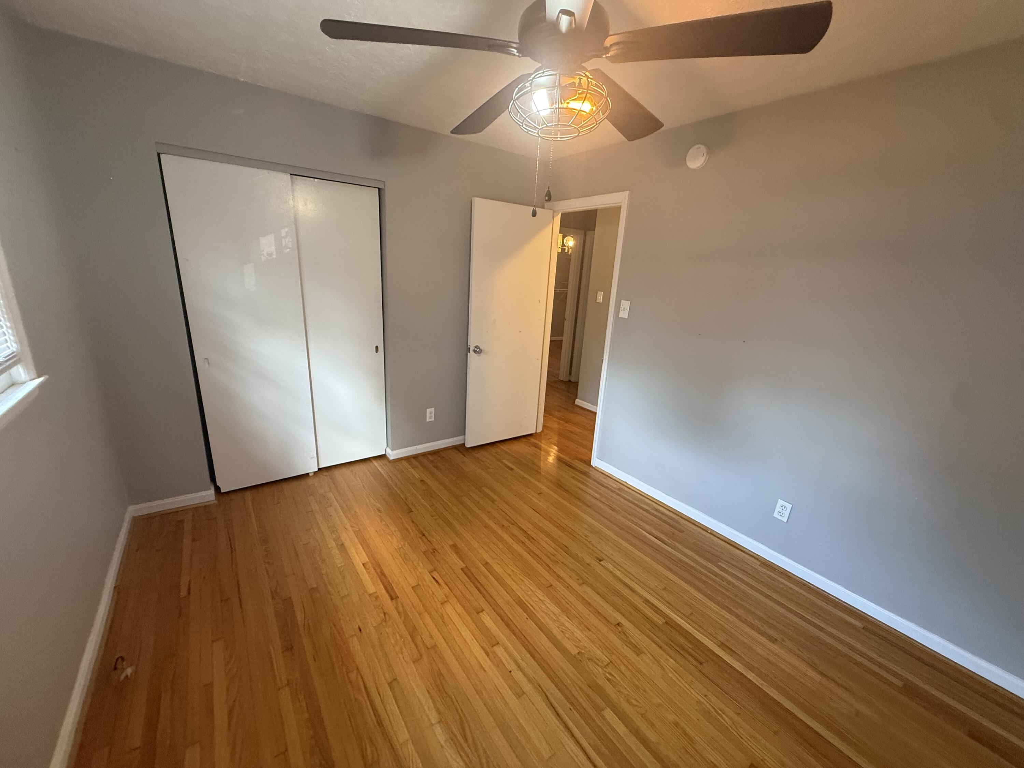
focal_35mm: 14
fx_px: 414
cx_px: 512
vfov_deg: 85.7
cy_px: 384
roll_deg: -4.3
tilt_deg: -13.2
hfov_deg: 102.1
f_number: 2.2
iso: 400
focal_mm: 2.22
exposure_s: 1/60
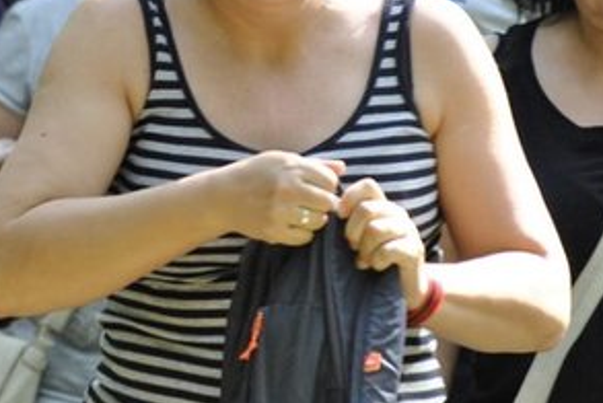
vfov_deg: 2.1
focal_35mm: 666
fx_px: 11166
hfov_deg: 3.1
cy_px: 97
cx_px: 161
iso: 800
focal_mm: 200
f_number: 5.6
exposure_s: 1/125
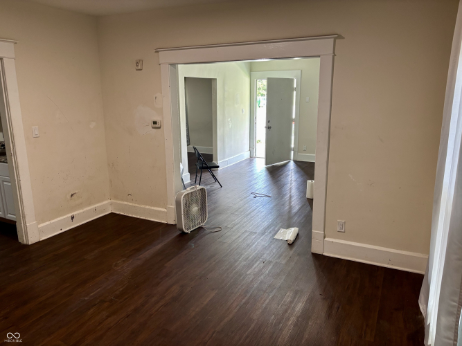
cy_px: 173
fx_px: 347
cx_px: 231
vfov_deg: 53.0
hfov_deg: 67.3
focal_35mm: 26
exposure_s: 1/60
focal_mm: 5.96
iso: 125
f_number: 1.6
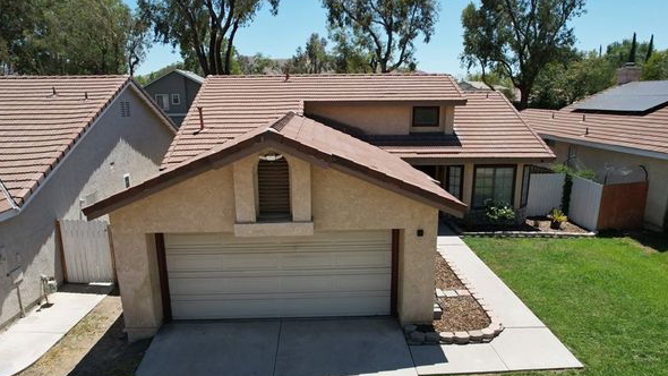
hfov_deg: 74.0
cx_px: 332
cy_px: 213
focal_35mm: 25
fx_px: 443
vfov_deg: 45.9
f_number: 2.8
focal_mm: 8.38
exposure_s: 1/2000
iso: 140
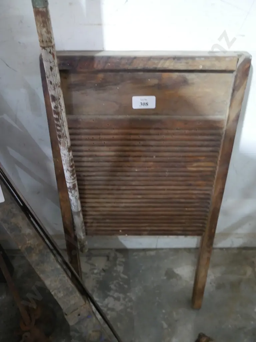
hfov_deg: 44.2
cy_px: 171
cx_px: 128
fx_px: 316
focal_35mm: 32
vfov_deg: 56.8
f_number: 3.6
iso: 3200
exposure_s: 1/50
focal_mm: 16
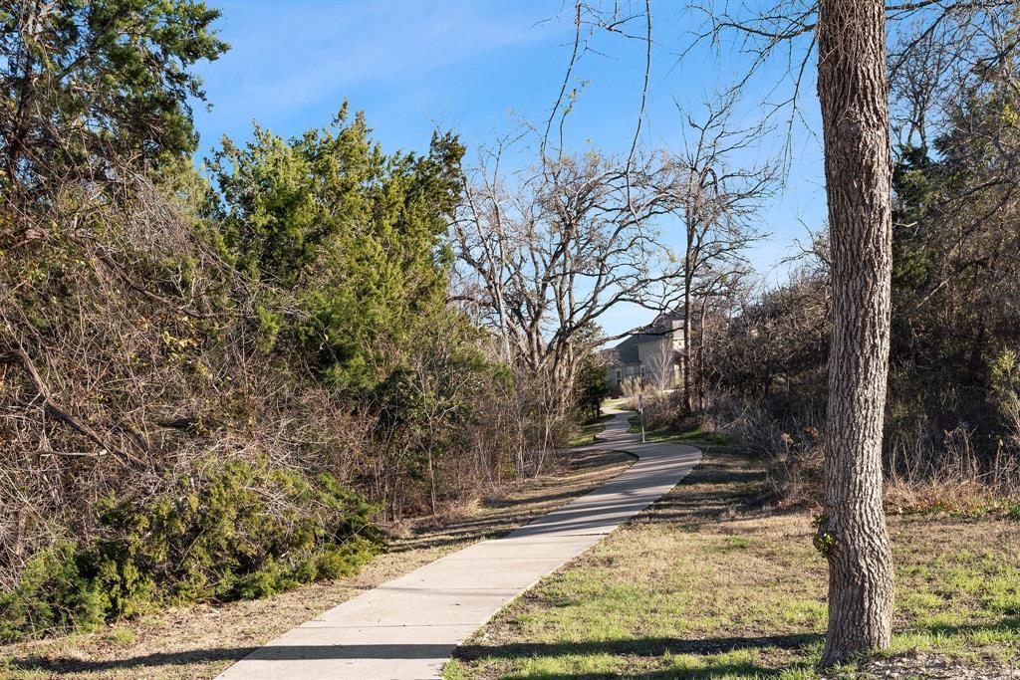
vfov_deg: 43.6
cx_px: 510
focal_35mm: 30
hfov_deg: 61.9
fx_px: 850
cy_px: 340
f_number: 8
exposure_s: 1/125
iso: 100
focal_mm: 30
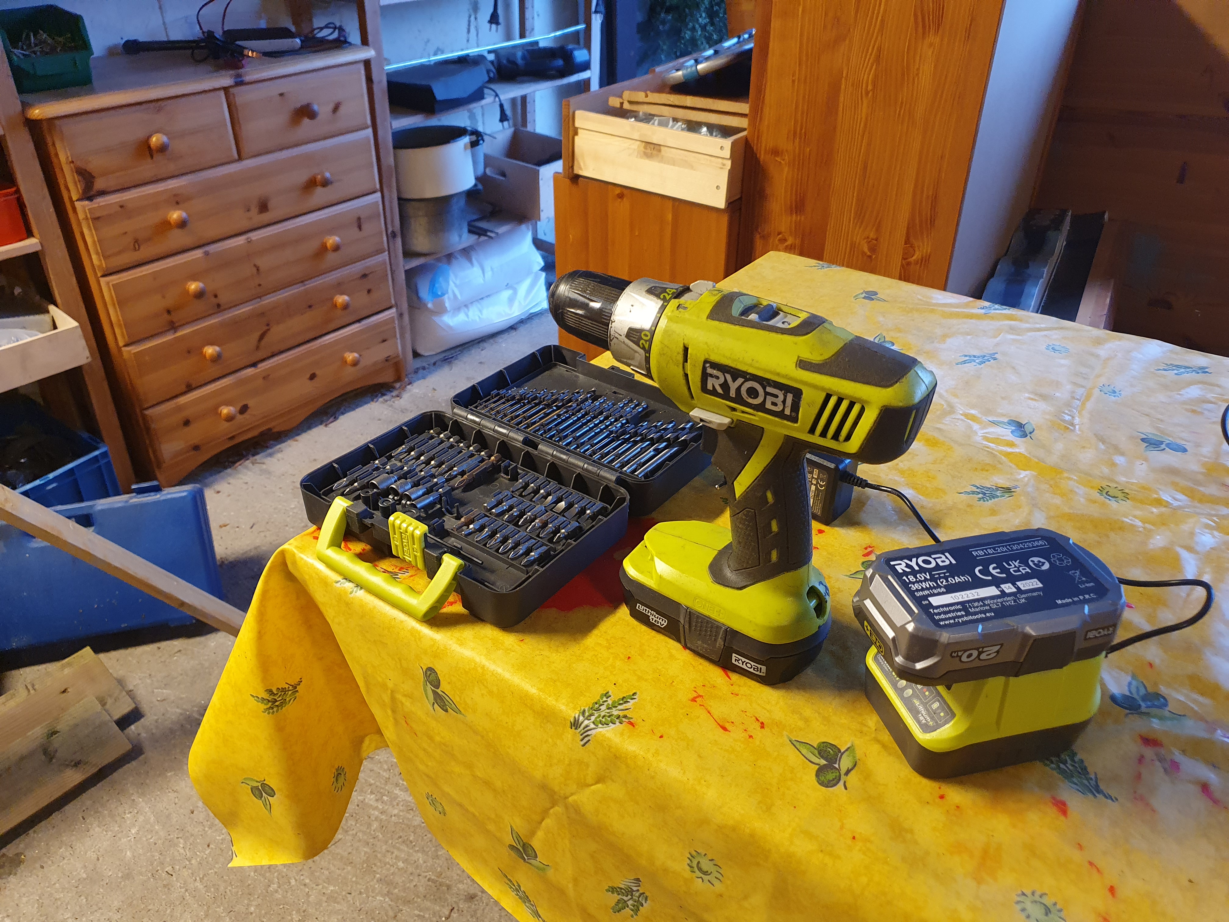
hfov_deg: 67.3
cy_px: 461
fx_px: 923
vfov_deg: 53.1
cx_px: 614
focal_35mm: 26
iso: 250
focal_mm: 4.32
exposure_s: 1/50
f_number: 1.5
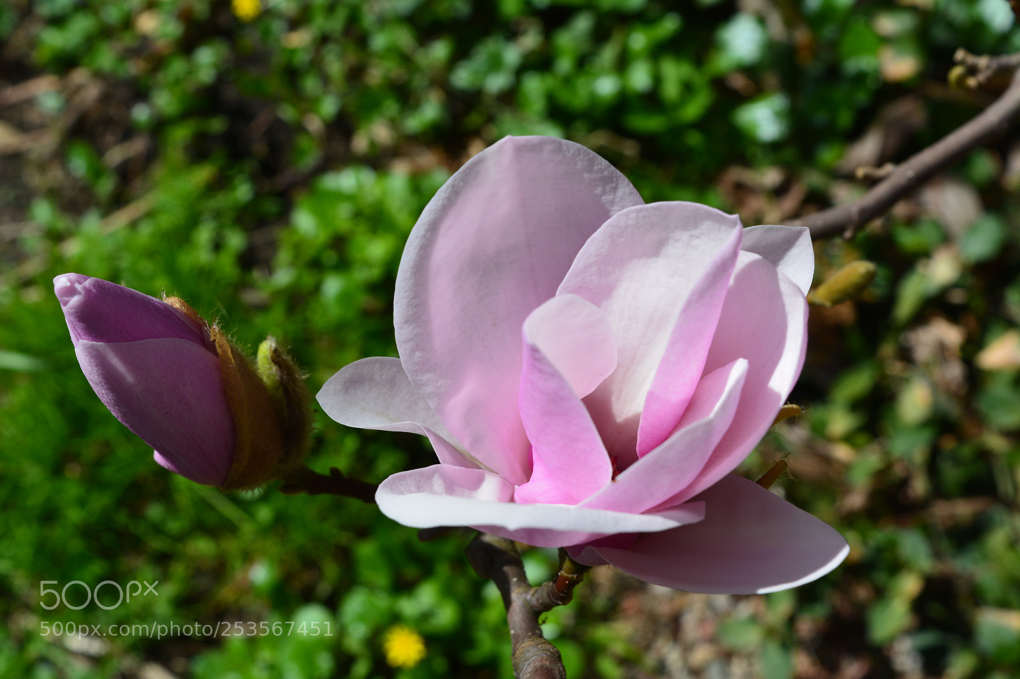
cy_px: 340
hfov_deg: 35.1
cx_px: 510
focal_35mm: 57
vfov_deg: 23.8
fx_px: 1615
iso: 100
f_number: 11
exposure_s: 1/160
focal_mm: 38
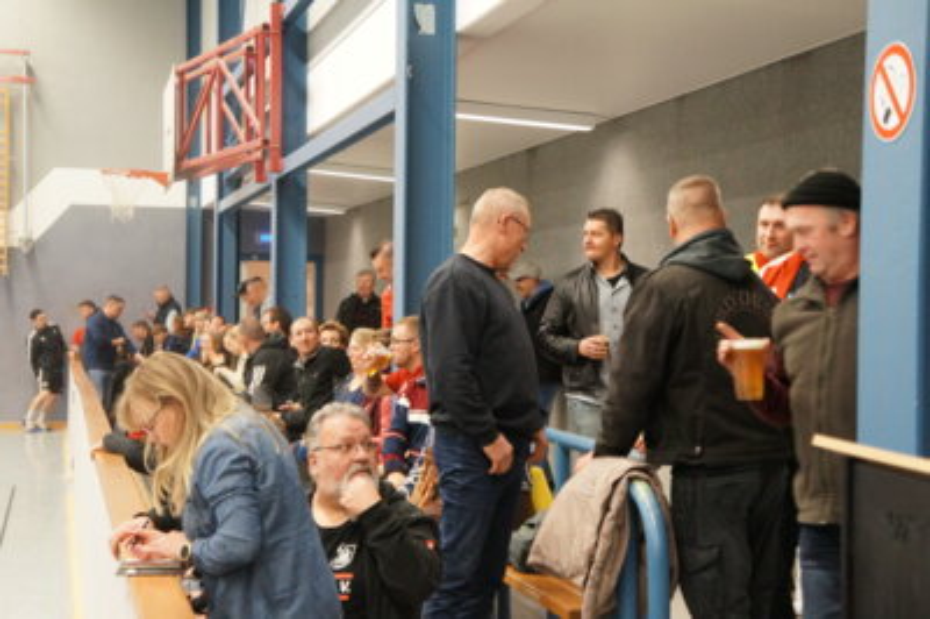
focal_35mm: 68
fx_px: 1742
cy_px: 310
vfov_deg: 20.1
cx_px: 465
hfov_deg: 29.9
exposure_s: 1/80
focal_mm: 45
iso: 3200
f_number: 5
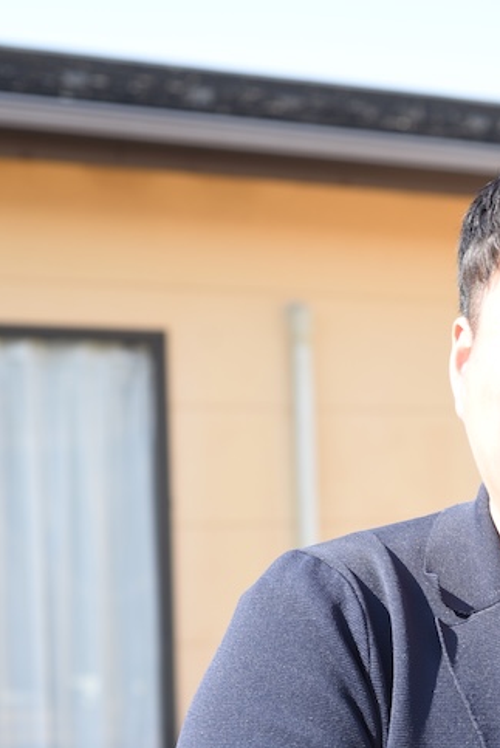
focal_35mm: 93
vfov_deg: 21.8
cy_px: 523
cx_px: 438
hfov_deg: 14.6
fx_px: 1933
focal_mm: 50
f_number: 4
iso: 100
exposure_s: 1/250
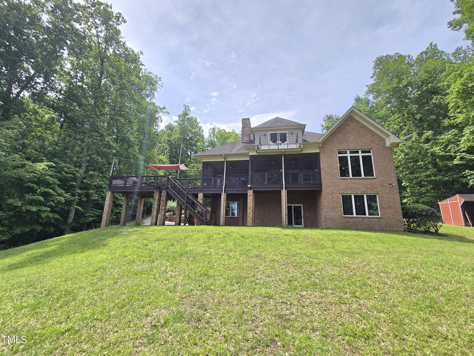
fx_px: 178
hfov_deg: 106.2
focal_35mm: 13
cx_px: 237
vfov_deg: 89.9
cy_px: 178
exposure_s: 1/807
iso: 50
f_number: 2.2
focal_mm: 2.2
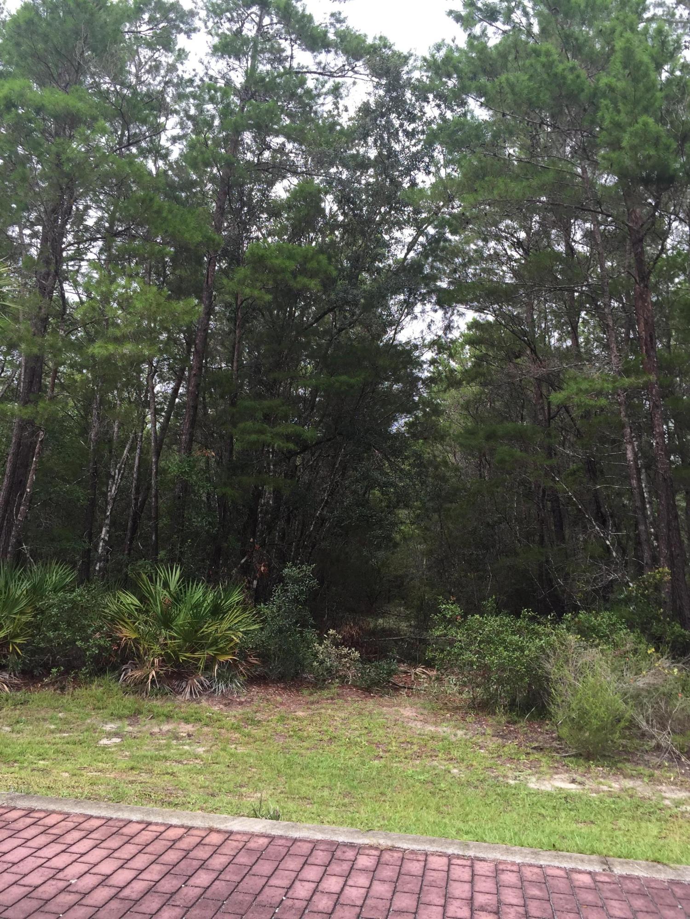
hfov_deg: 48.2
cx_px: 345
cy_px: 460
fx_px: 771
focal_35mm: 29
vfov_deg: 61.7
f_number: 2.2
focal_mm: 4.15
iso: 32
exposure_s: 1/237
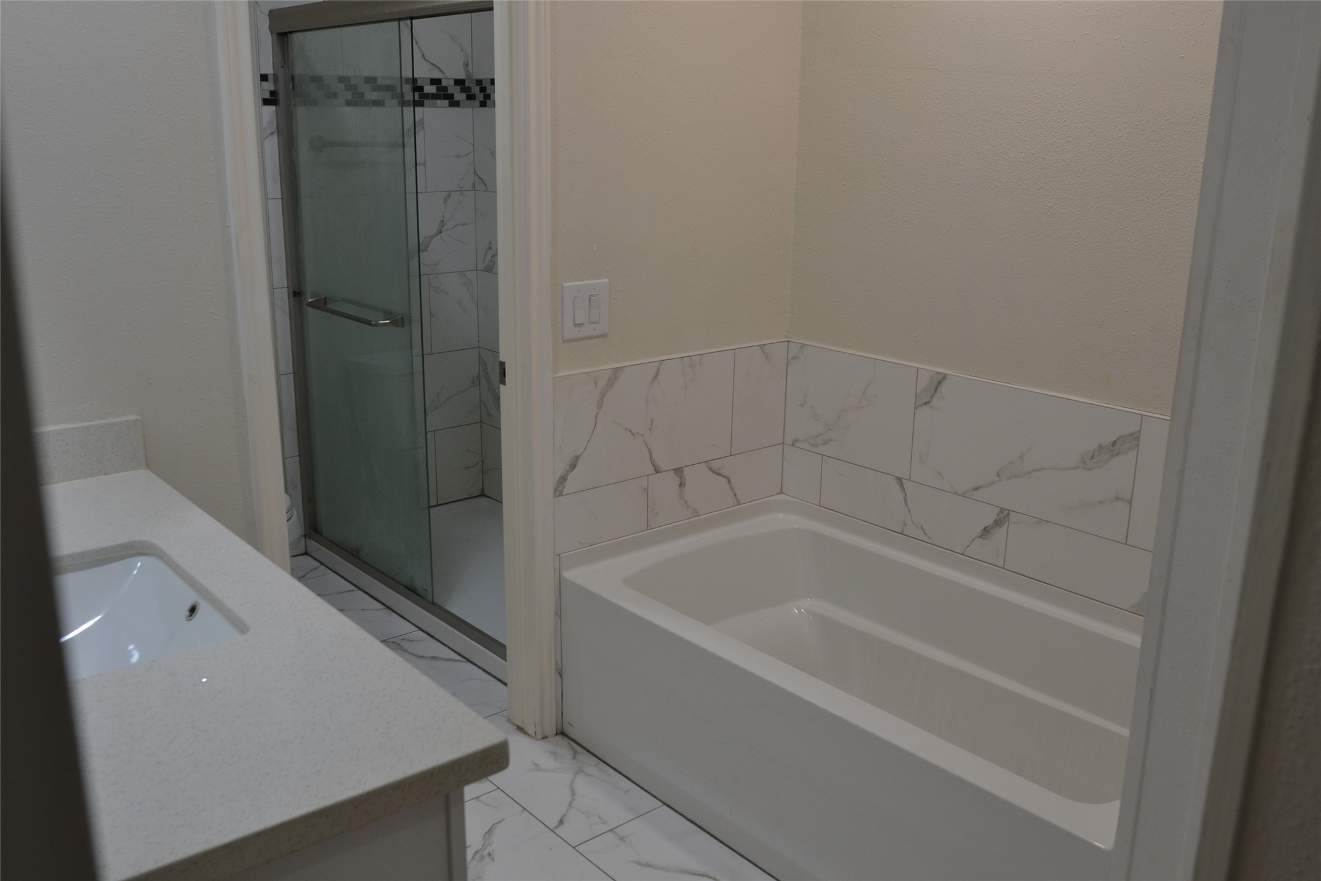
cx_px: 660
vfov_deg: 43.6
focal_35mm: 30
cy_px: 440
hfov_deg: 61.9
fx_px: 1101
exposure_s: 1/80
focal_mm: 20
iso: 400
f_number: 4.5
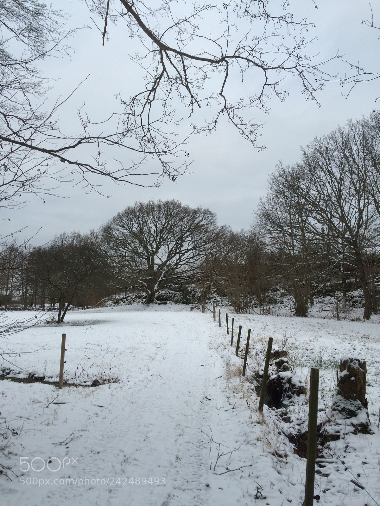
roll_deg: -0.9
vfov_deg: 61.7
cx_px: 190
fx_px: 424
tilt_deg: +4.0
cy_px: 253
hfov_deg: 48.2
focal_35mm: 29
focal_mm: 4.15
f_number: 2.2
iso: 32
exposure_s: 1/169
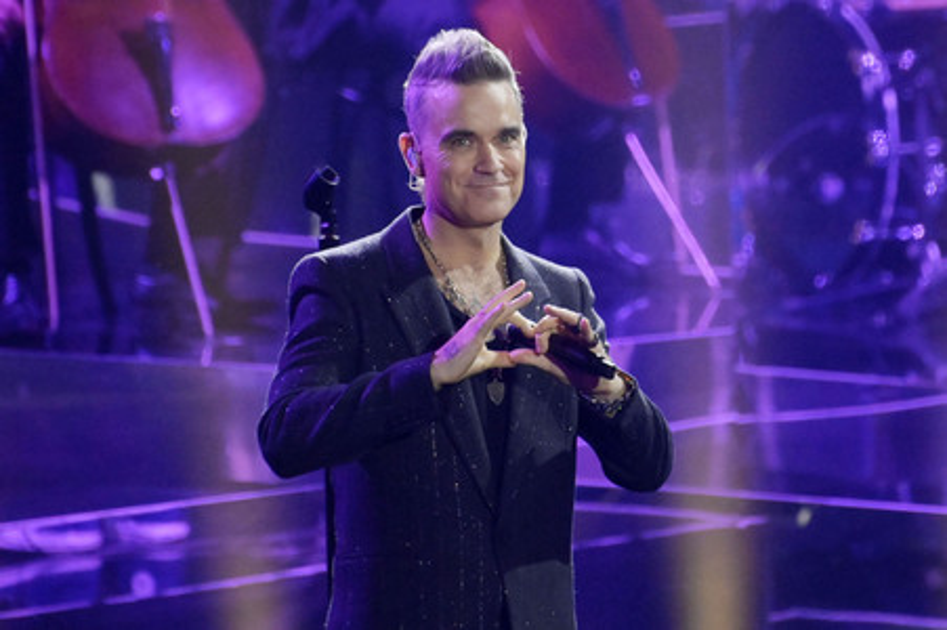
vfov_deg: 2.7
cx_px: 474
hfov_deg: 4.1
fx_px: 13143
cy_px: 315
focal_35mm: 500
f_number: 5.6
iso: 12800
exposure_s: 1/400
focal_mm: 500
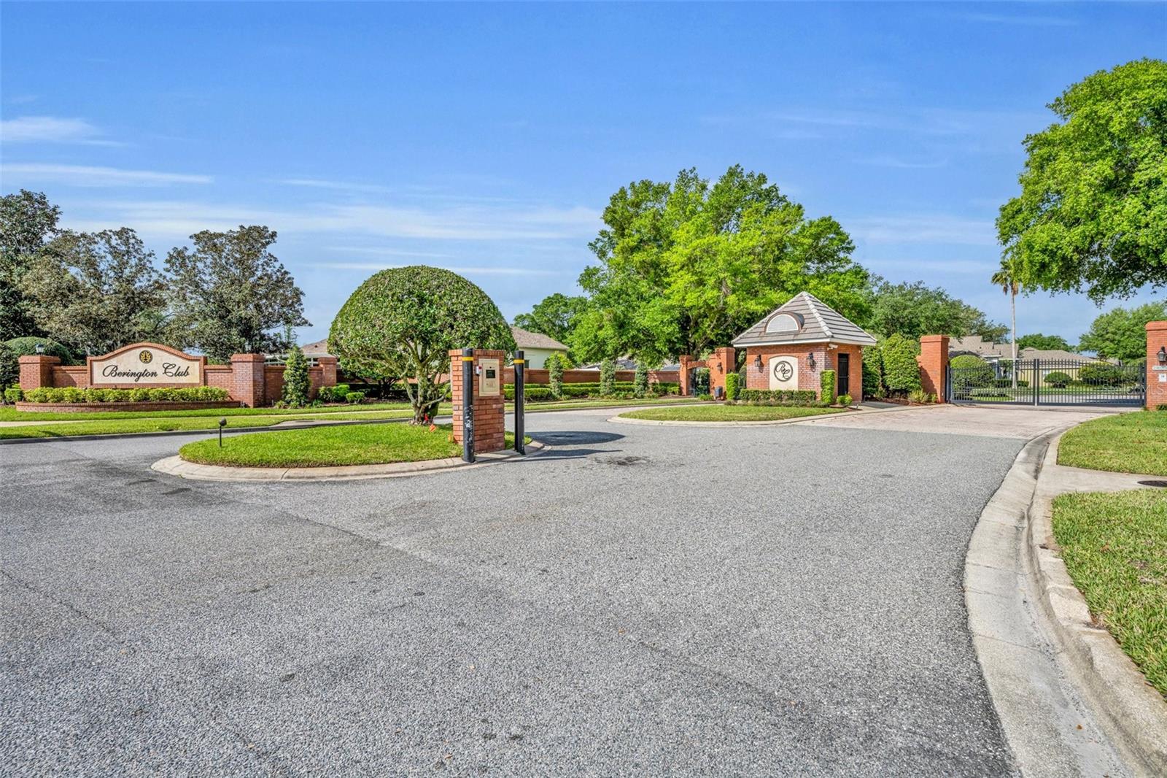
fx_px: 567
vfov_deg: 68.9
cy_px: 389
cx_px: 584
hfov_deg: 91.6
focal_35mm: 18
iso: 100
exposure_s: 1/500
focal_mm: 17.5
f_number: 8
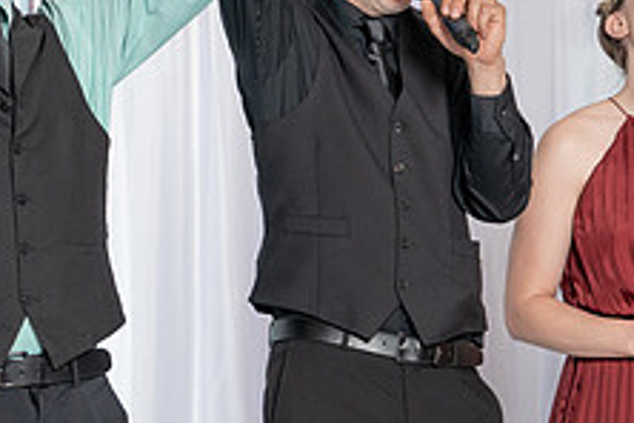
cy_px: 93
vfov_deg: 7.3
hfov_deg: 10.8
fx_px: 3328
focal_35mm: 189
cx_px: 522
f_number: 4
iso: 800
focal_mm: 70
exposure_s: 1/200
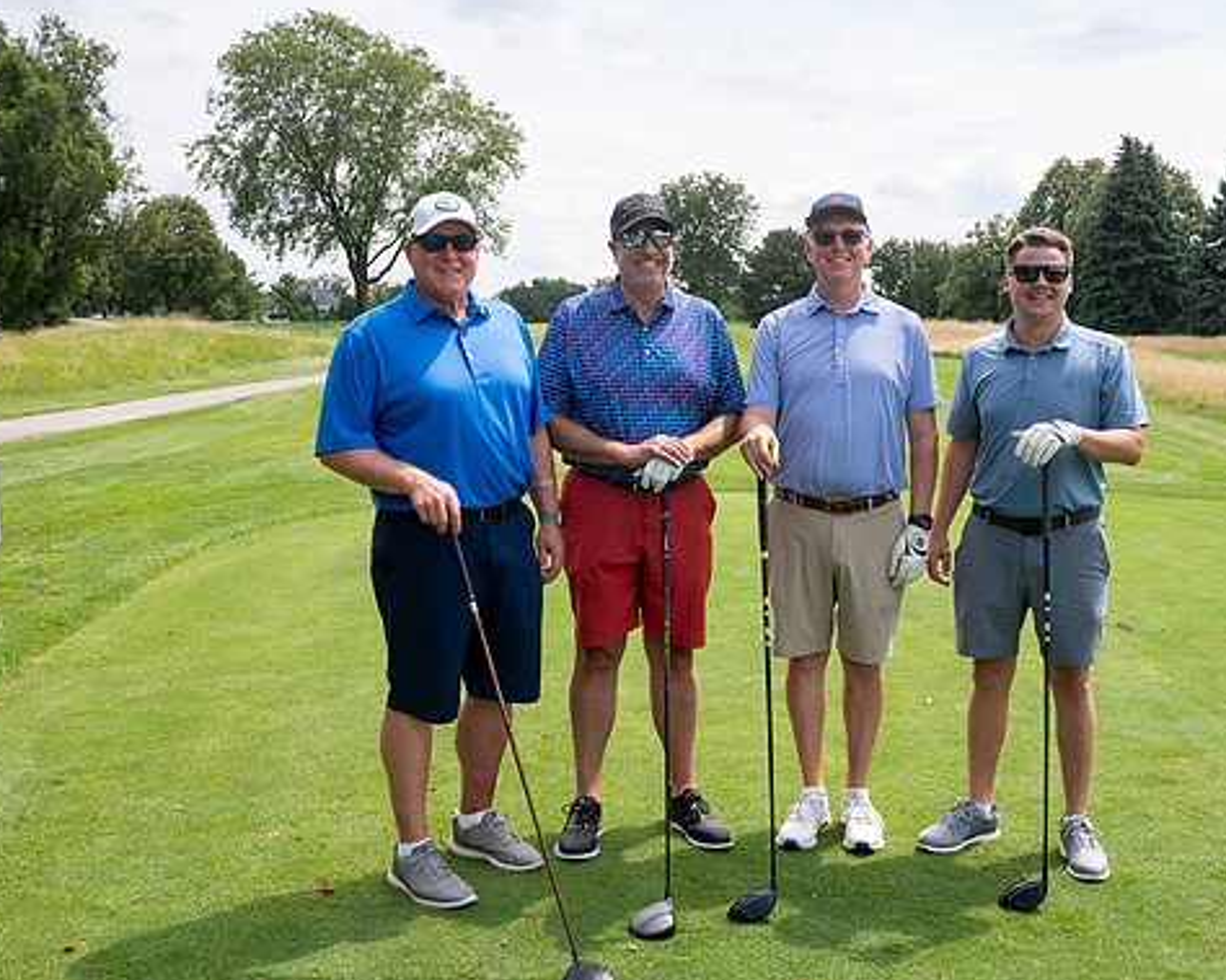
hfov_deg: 46.8
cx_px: 670
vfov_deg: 38.2
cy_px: 486
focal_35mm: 39
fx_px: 1415
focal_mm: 34
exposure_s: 1/800
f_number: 6.3
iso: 250
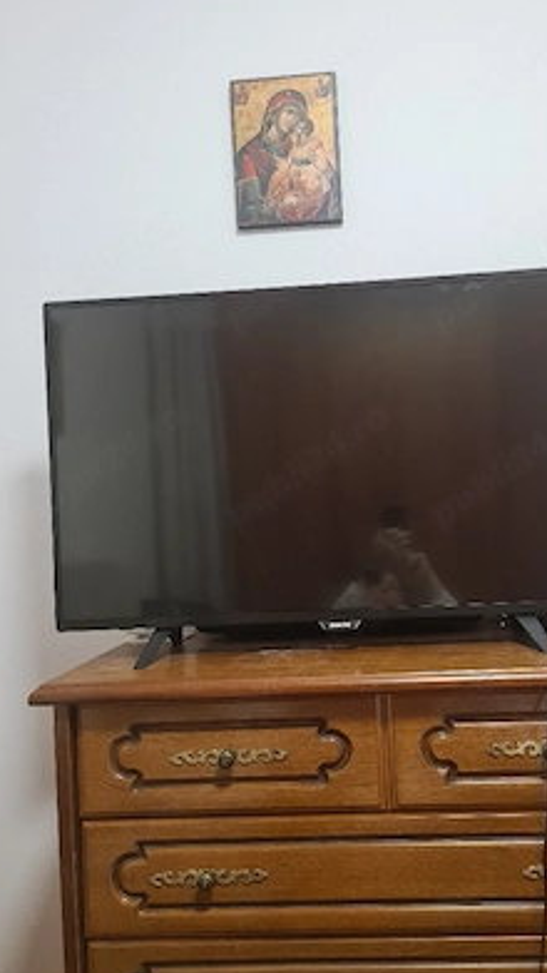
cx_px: 333
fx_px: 748
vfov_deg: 66.1
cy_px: 490
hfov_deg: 40.0
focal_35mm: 29
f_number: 1.8
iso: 500
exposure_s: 1/50
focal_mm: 5.4
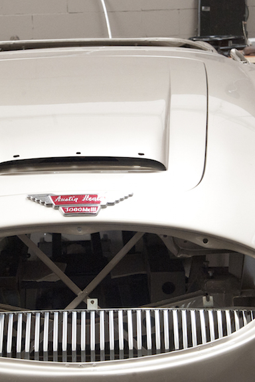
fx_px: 754
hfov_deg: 19.1
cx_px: 83
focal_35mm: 71
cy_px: 179
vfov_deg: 28.4
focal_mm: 40
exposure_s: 1/60
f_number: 8
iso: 3200
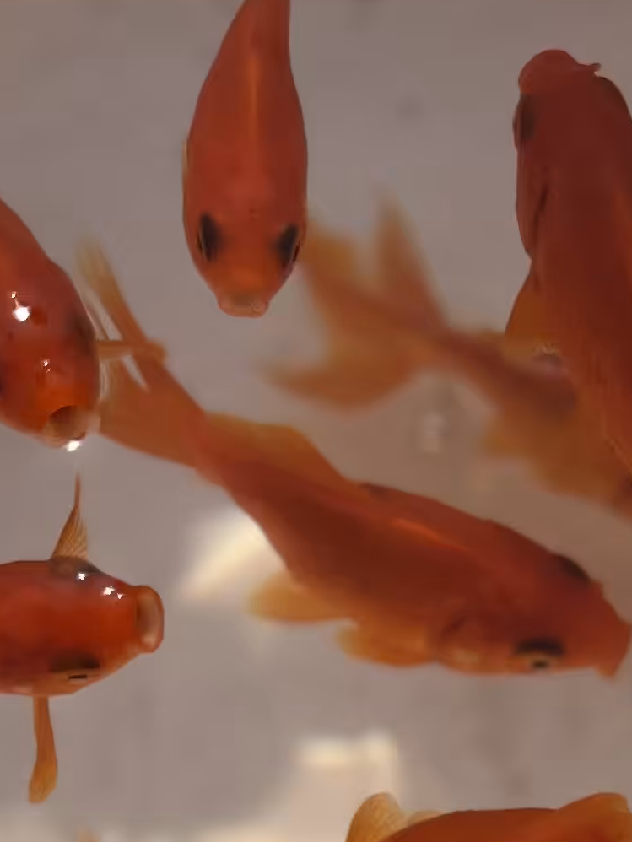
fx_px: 2555
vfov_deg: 15.3
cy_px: 1651
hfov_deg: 14.0
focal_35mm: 105
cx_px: 484
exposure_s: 1/5556
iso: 50
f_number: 1.6
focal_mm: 5.1
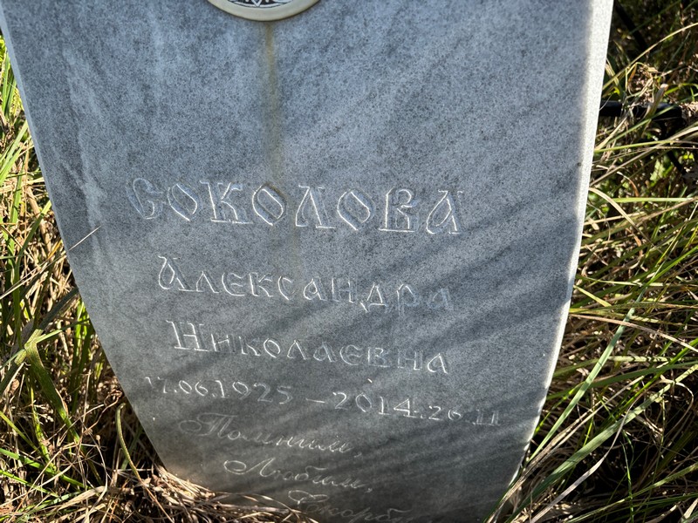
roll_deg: -1.2
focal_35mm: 26
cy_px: 262
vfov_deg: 53.1
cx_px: 349
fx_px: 524
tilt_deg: -40.2
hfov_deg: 67.3
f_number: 1.6
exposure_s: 1/781
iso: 50
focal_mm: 5.96
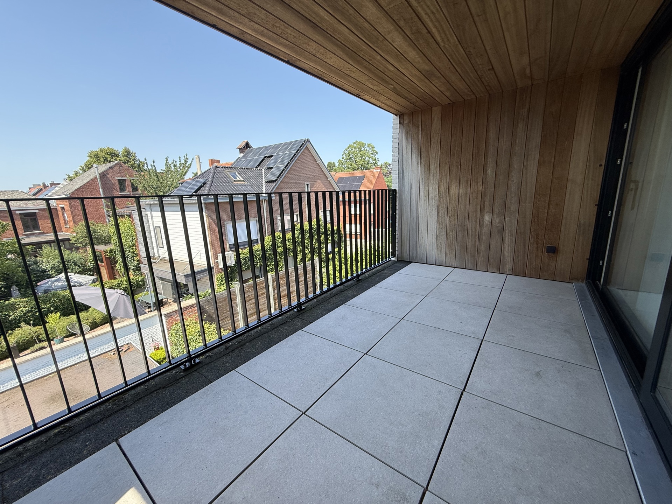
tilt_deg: -12.0
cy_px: 252
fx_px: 272
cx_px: 336
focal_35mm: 14
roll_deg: +3.1
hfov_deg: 102.1
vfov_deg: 85.7
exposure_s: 1/574
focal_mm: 2.22
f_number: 2.2
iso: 64
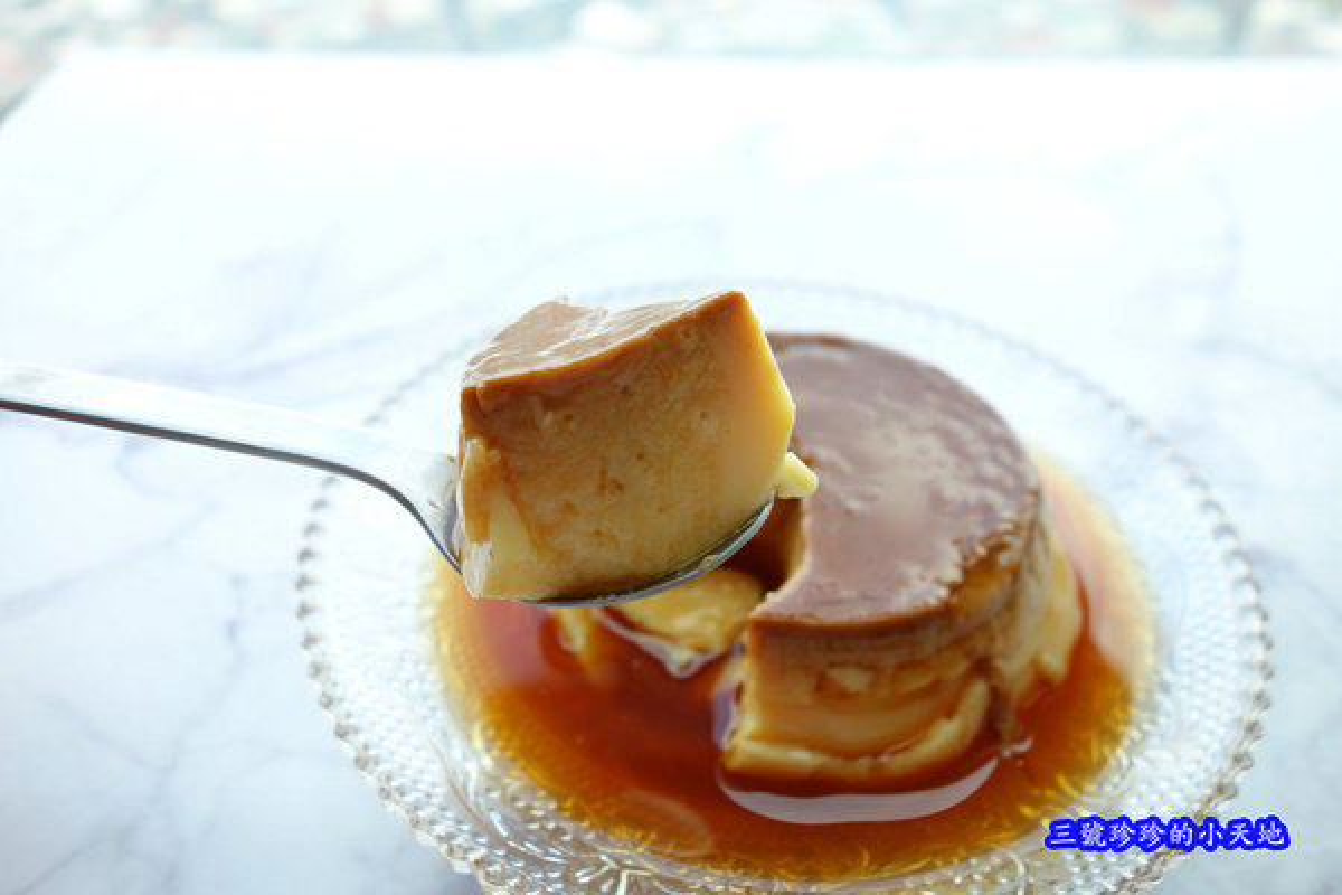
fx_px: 1044
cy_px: 448
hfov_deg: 65.5
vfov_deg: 46.4
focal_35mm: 28
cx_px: 671
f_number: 3.5
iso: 125
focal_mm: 10.4
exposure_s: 1/80
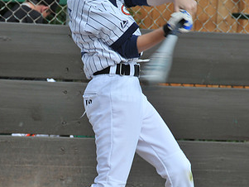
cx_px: 75
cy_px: 96
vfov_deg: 4.0
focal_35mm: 375
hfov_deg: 5.3
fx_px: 2698
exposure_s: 1/250
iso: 200
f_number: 8
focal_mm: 135
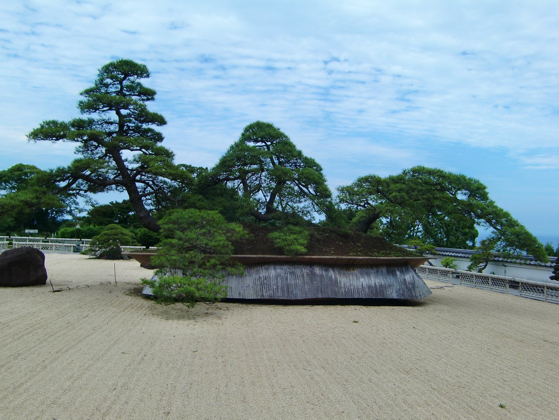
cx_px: 280
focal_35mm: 33
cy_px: 210
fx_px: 533
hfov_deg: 55.4
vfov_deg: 42.9
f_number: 7.2
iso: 64
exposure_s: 1/250
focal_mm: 5.8
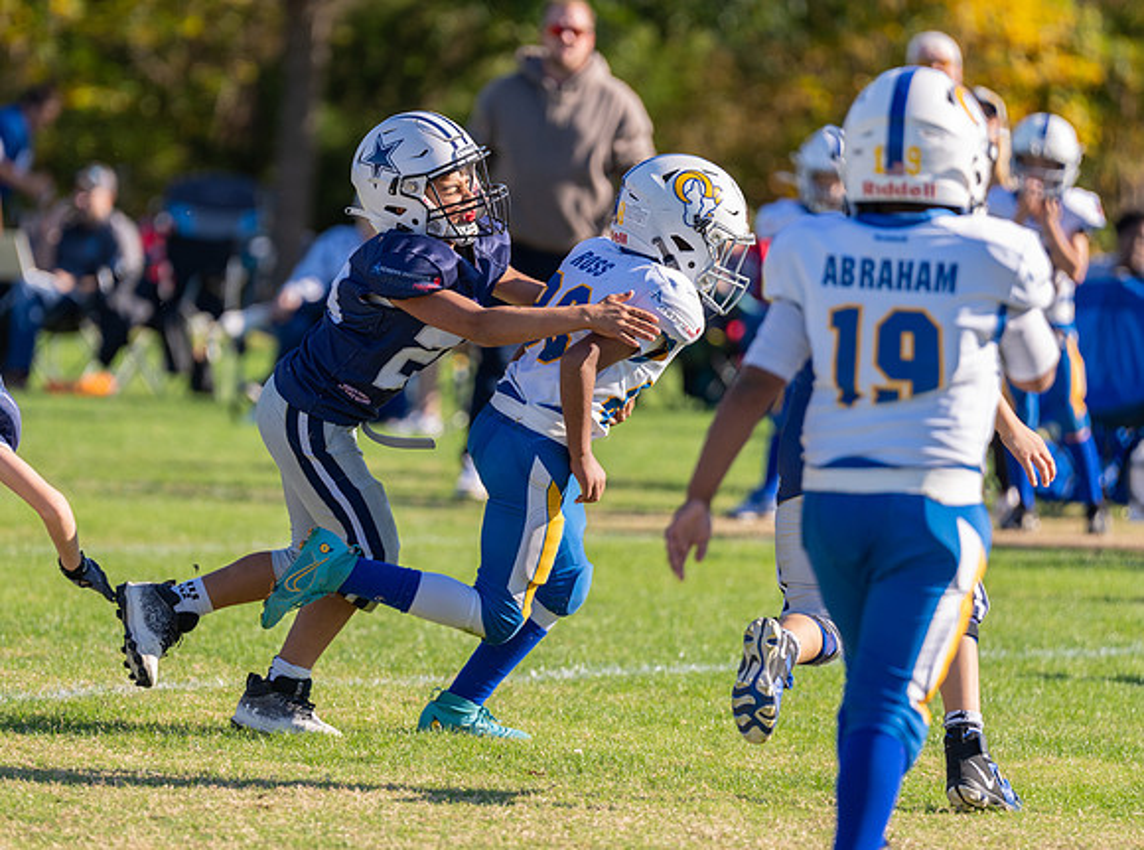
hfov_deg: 5.9
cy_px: 419
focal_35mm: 336
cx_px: 480
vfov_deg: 4.4
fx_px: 11078
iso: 100
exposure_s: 1/1250
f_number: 2.8
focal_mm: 200
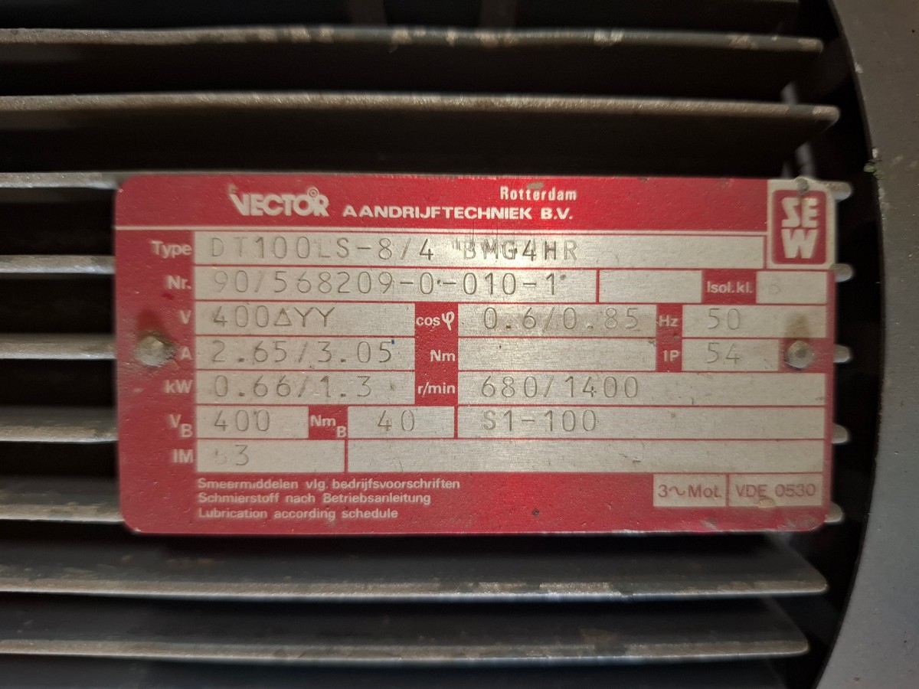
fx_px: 611
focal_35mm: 23
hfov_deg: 73.9
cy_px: 344
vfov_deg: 58.9
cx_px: 460
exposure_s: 1/33
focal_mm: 5.54
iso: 400
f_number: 1.8
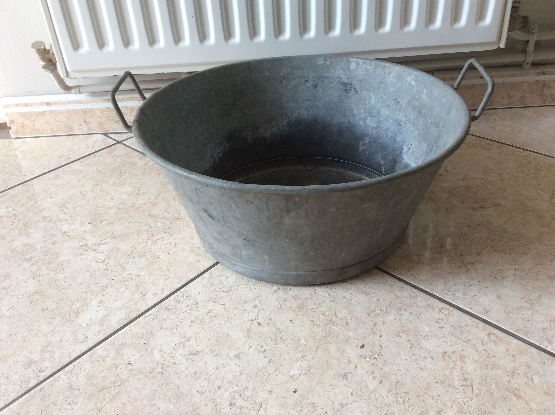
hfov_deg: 56.9
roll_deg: +5.2
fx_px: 512
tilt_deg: -35.8
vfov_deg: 44.1
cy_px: 208
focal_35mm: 32
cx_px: 278
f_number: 2.4
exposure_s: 1/100
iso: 50
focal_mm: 3.3
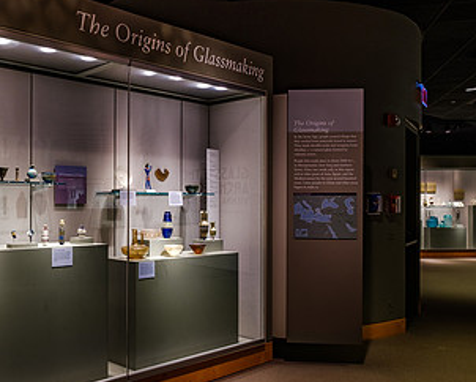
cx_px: 124
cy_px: 201
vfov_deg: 40.2
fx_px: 522
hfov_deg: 47.4
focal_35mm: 37
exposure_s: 1.5
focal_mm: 13.2
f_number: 8
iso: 200
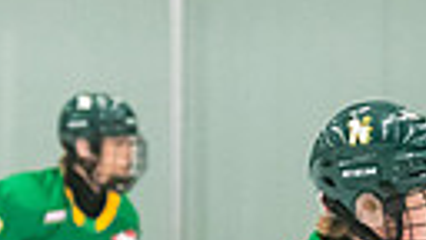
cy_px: 612
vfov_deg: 1.9
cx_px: 523
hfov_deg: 3.3
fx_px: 7342
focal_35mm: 650
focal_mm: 102
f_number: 2.8
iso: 3200
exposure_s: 1/800
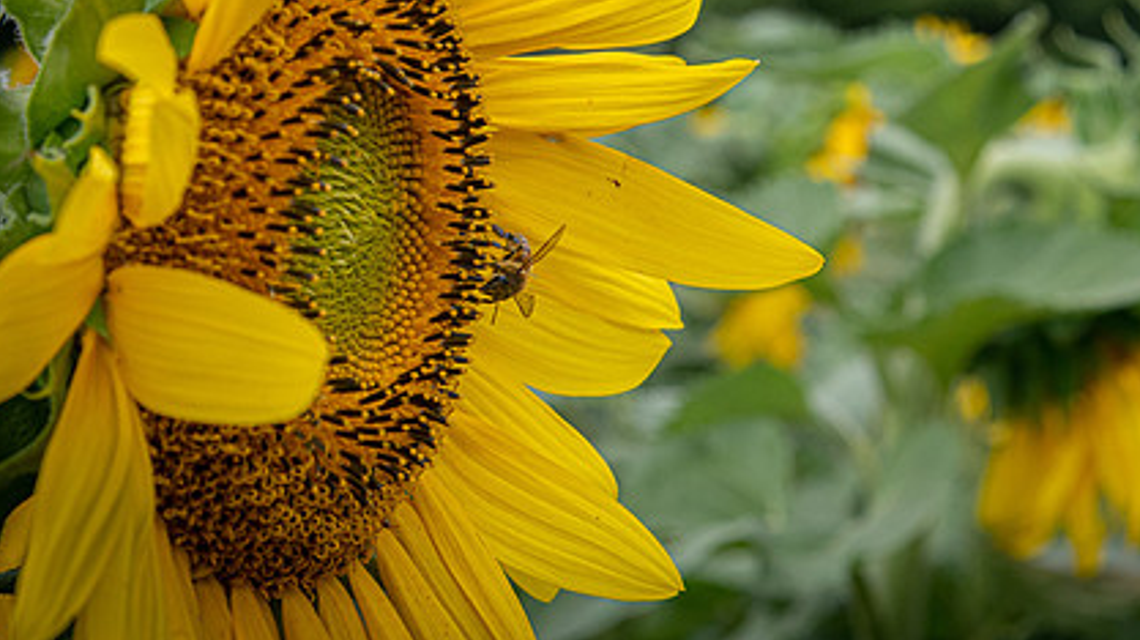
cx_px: 433
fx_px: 3958
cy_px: 261
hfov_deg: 16.4
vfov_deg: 9.2
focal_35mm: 131
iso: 400
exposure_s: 1/250
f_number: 11
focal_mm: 65
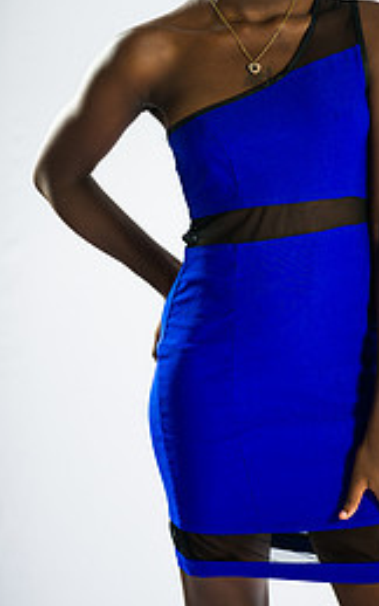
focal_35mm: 124
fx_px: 2048
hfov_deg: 10.6
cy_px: 180
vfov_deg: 16.8
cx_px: 182
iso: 125
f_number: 5.6
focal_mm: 70
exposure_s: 1/100
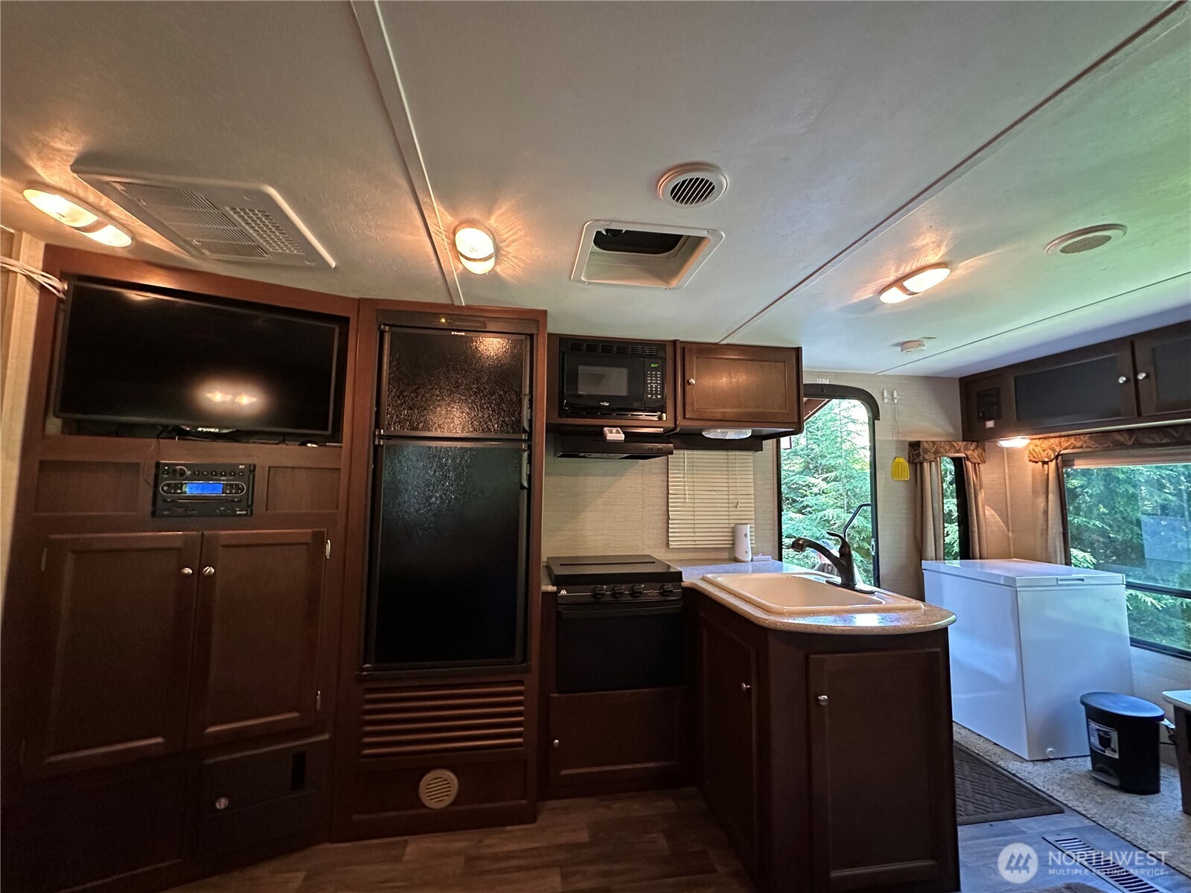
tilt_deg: +4.9
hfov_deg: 102.1
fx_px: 482
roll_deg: +0.1
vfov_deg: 85.7
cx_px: 596
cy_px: 446
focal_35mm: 14
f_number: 2.2
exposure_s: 1/60
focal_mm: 2.22
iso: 1000
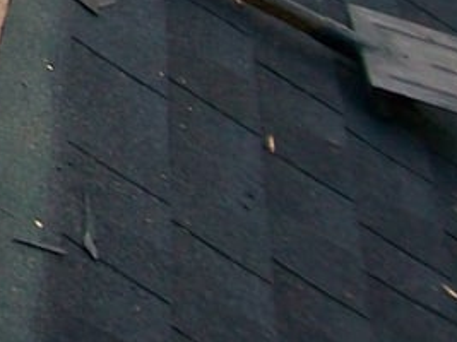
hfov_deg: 10.2
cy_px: -414
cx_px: -612
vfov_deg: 8.2
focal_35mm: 170
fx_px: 2243
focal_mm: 5.7
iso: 103
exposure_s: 1/60
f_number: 2.8
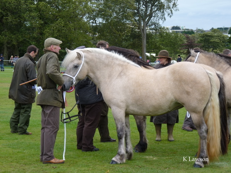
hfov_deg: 16.8
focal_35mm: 117
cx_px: 116
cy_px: 86
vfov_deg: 12.7
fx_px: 781
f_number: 4
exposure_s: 1/160
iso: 80
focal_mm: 20.8
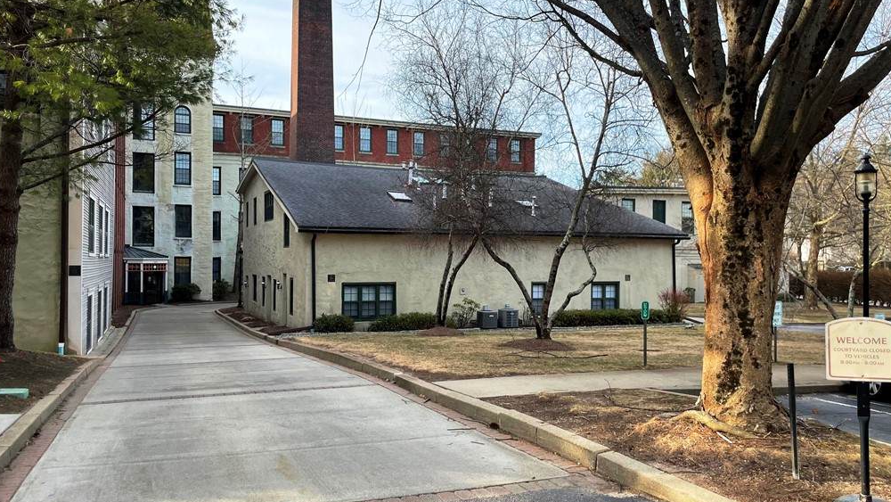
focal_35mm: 29
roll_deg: +0.4
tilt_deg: +0.9
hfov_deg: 66.1
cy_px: 266
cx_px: 447
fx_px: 685
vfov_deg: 40.2
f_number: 1.6
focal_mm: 4.2
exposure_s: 1/917
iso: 32
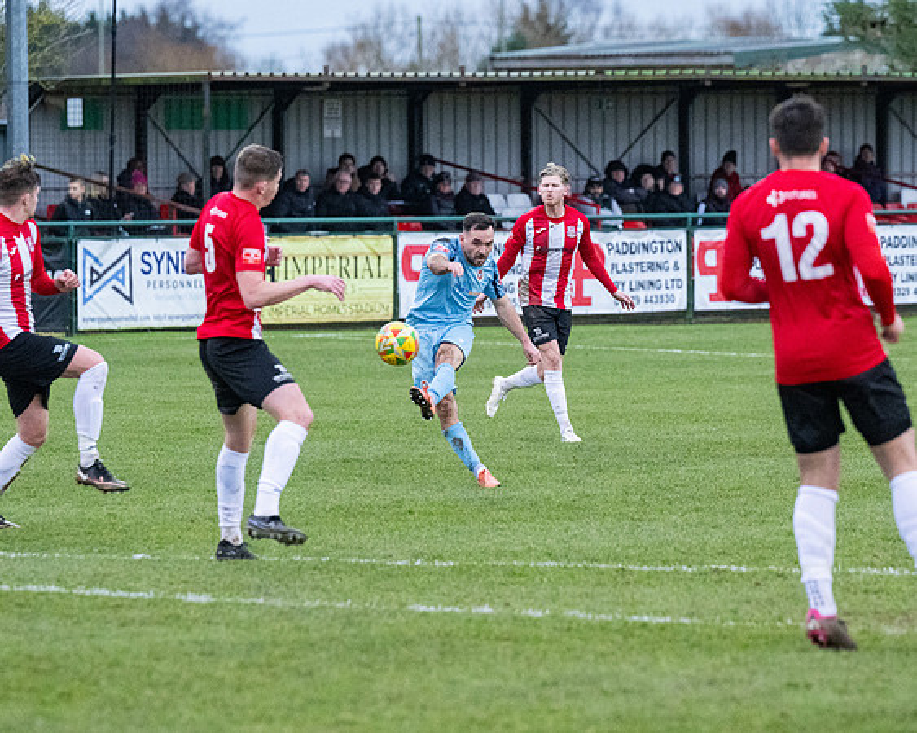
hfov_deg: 7.4
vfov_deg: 5.9
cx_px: 519
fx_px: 7070
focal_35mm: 261
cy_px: 312
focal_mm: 175
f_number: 4
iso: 5000
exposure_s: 1/1250
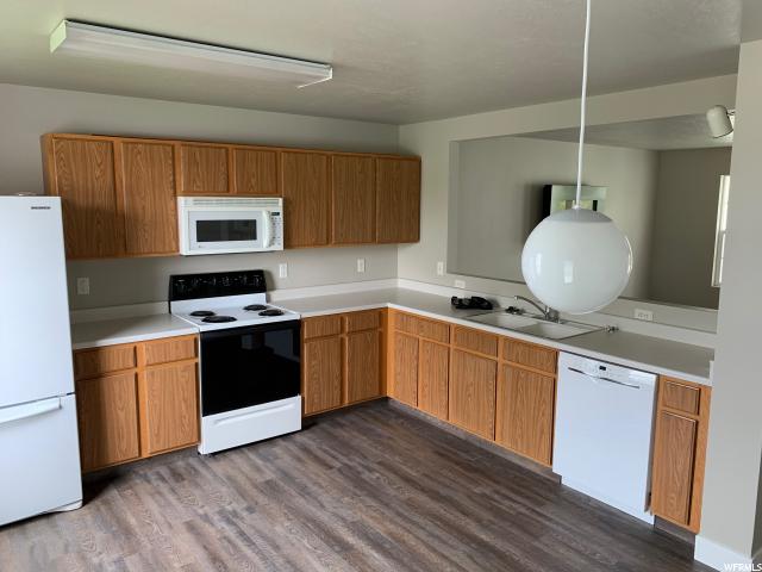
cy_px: 286
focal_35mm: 26
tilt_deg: -9.1
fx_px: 572
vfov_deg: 53.1
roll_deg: +0.5
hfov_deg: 67.3
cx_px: 381
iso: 125
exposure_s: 1/60
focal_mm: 4.25
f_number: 1.8
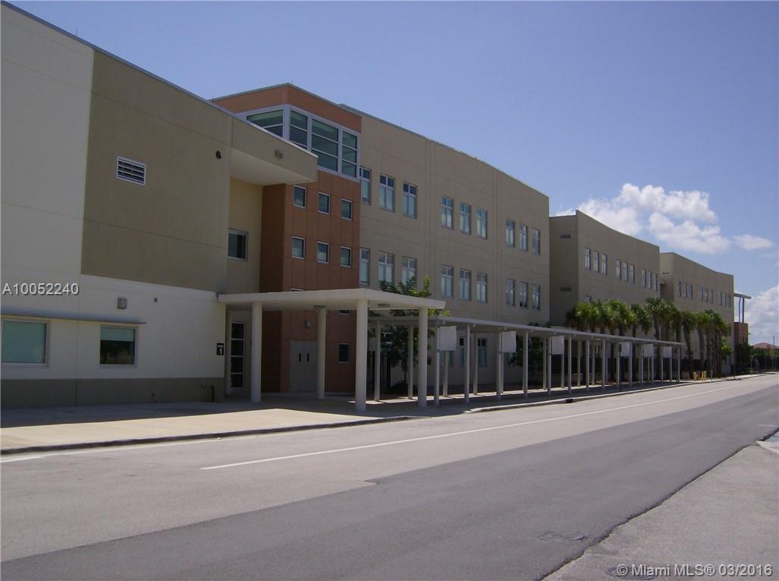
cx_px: 390
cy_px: 290
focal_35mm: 36
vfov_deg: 39.5
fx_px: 808
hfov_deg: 51.5
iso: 100
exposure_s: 1/1397
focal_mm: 6
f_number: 4.7
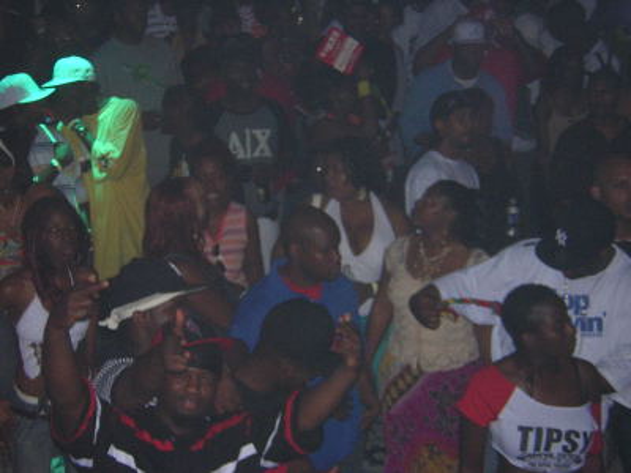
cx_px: 316
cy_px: 236
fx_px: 1203
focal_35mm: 66
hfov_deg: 29.4
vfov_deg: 22.3
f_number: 3.5
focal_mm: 8.6
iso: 400
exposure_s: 1/60.1
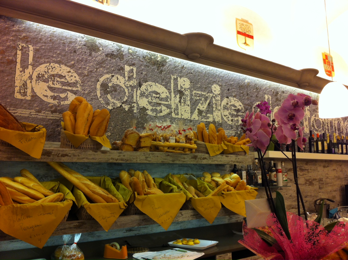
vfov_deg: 40.6
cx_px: 174
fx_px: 351
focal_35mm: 35
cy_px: 130
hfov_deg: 52.7
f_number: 2.8
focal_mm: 3.85
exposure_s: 1/24
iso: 80
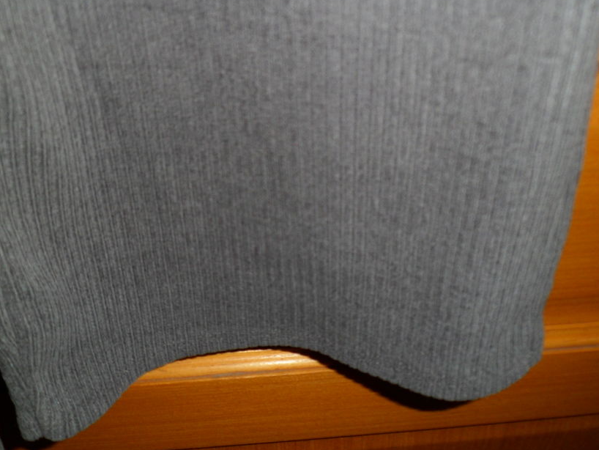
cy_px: 193
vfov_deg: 42.9
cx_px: 271
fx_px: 571
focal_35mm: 33
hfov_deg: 55.2
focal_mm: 4.9
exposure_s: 1/30
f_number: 3.3
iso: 100
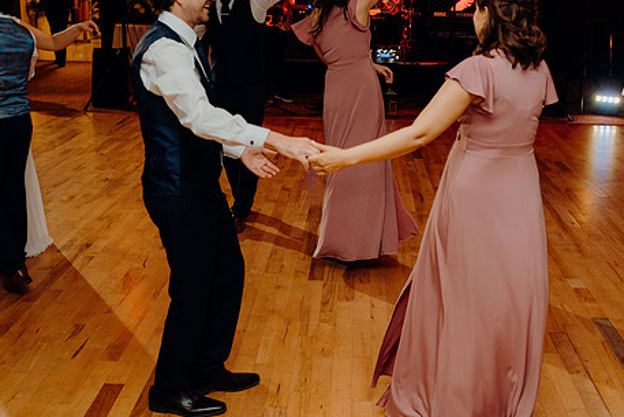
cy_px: 159
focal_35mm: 47
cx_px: 345
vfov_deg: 28.6
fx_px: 815
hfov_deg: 41.8
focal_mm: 37
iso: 1250
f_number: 2.8
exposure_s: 1/160
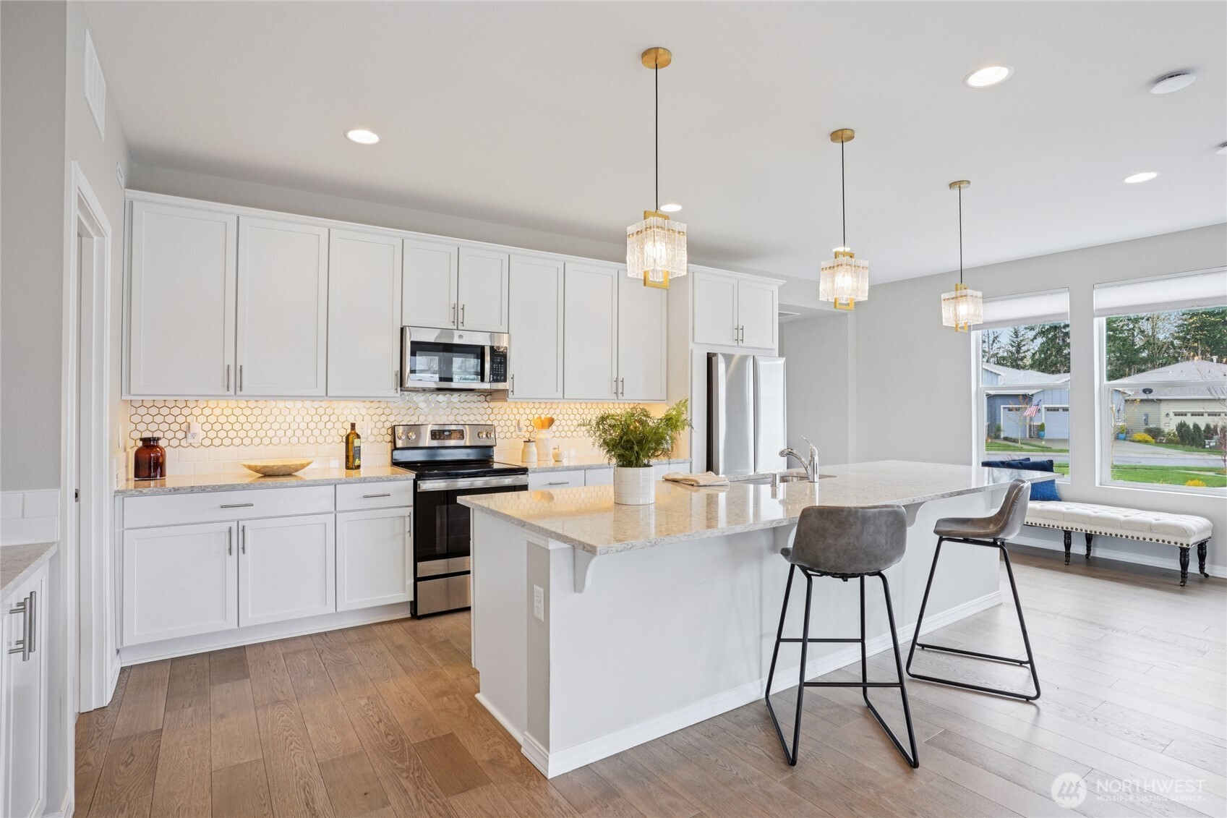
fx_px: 579
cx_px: 614
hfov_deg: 93.3
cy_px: 409
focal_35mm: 17
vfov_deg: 70.4
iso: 400
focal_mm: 17
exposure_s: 1/30
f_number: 8
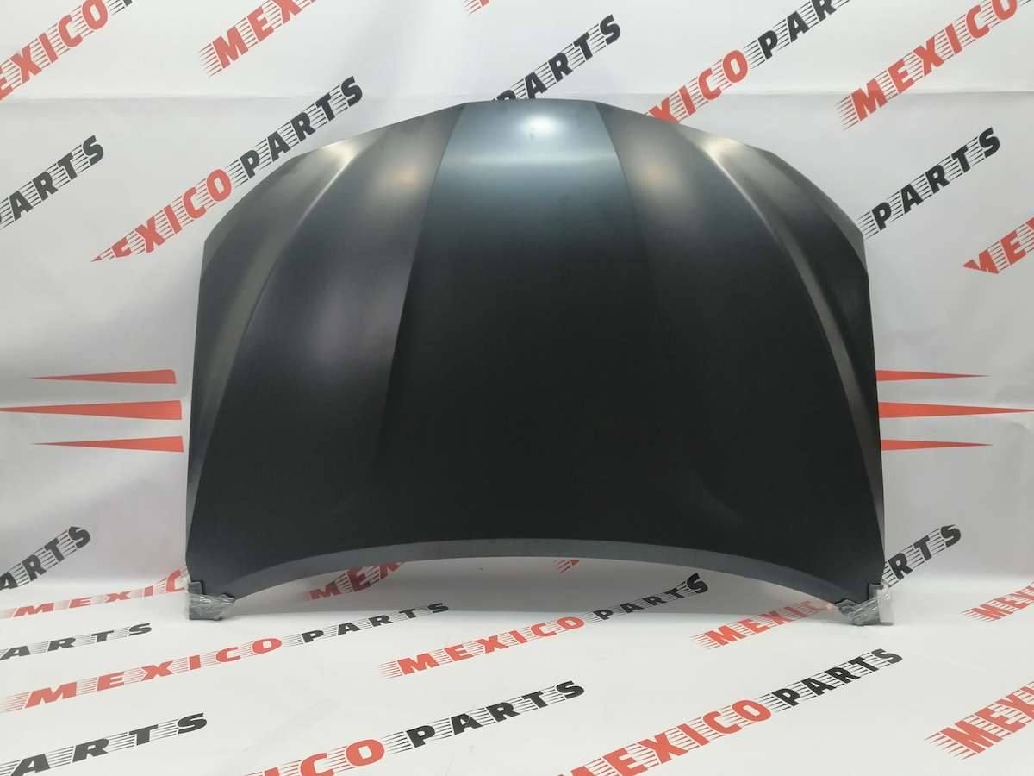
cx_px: 517
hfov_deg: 67.3
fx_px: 777
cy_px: 388
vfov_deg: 53.1
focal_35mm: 26
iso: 100
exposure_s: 1/33.3
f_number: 1.8
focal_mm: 3.95
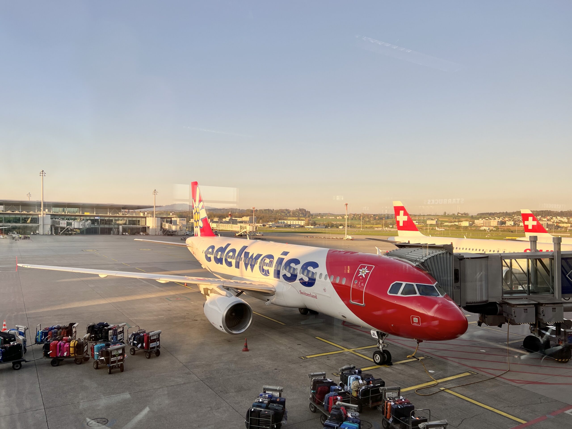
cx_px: 286
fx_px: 430
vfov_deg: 53.1
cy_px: 214
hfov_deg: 67.3
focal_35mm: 26
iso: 50
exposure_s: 1/374
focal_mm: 5.7
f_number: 1.5
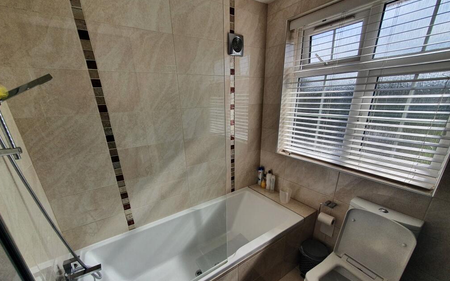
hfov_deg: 105.3
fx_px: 172
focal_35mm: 14
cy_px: 162
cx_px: 225
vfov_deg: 78.1
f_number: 2.2
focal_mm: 1.8
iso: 50
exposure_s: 1/688
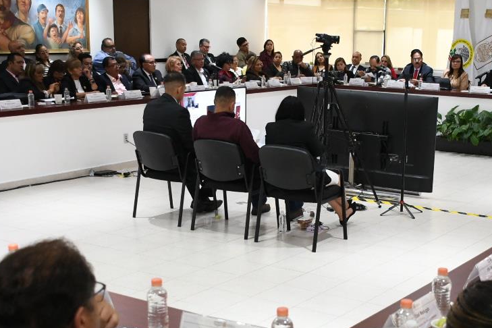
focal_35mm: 60
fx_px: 820
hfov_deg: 33.2
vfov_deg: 22.4
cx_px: 312
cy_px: 252
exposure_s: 1/100
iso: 1250
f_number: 3.5
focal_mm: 18
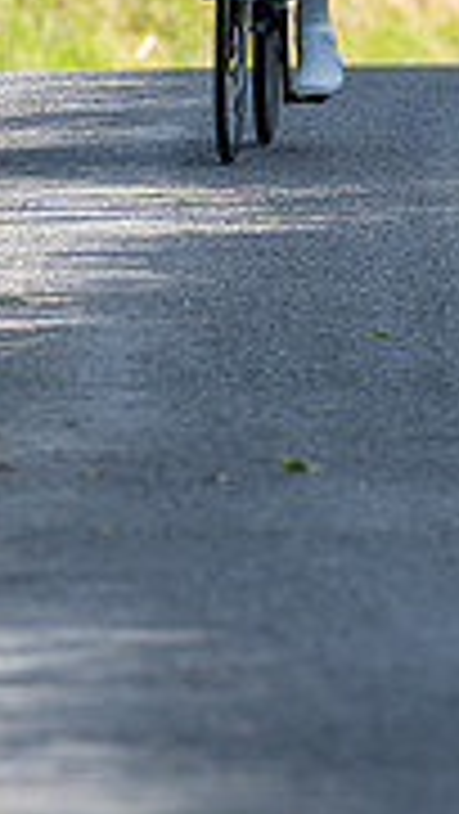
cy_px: 159
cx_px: 289
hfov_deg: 1.1
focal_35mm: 1112
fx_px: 24027
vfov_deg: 1.9
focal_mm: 182
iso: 200
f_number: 3.5
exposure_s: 1/800
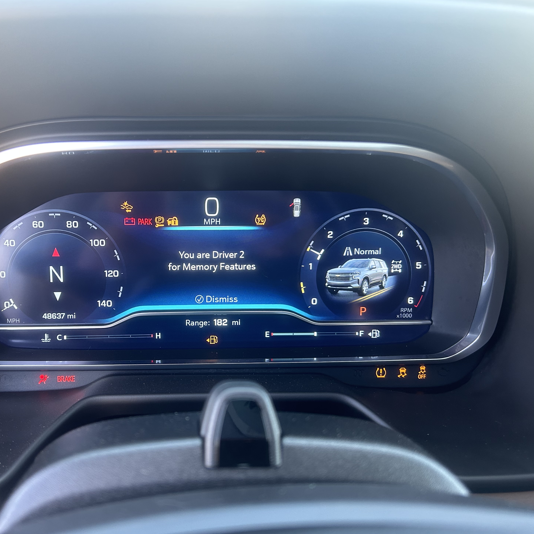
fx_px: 558
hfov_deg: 50.8
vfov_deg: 51.1
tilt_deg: -19.5
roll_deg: +0.1
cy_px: 273
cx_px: 214
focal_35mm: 32
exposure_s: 1/110
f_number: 1.5
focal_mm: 5.7
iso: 125
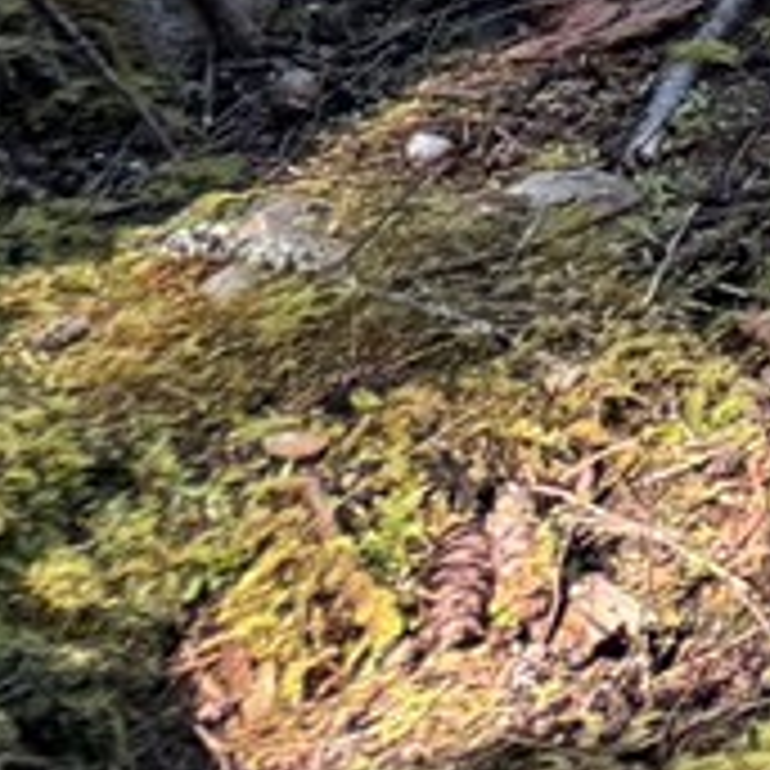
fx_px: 4983
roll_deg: -0.4
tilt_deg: -14.2
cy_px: -1824
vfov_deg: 7.4
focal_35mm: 198
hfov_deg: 6.6
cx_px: 3287
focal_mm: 6.76
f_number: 1.78
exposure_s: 1/671
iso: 80
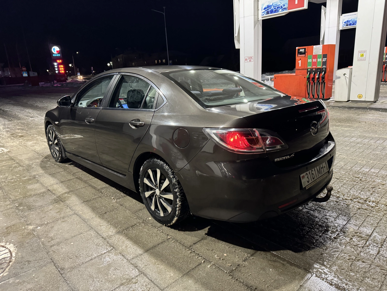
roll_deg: +2.5
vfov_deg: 56.8
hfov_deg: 71.6
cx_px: 194
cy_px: 146
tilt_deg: -16.1
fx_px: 268
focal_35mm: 24
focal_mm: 6.86
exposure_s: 1/41
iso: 800
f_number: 1.78
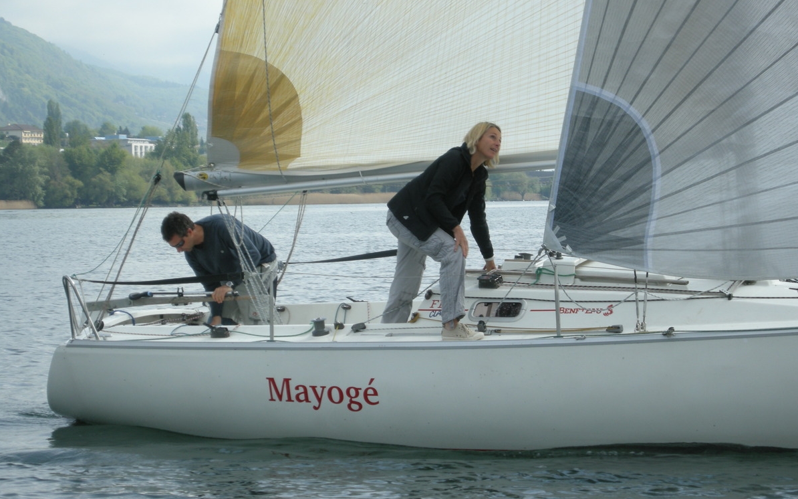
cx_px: 399
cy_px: 288
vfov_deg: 10.0
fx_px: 2849
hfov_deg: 15.9
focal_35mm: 131
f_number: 5.3
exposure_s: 1/254
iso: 64
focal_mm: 26.3
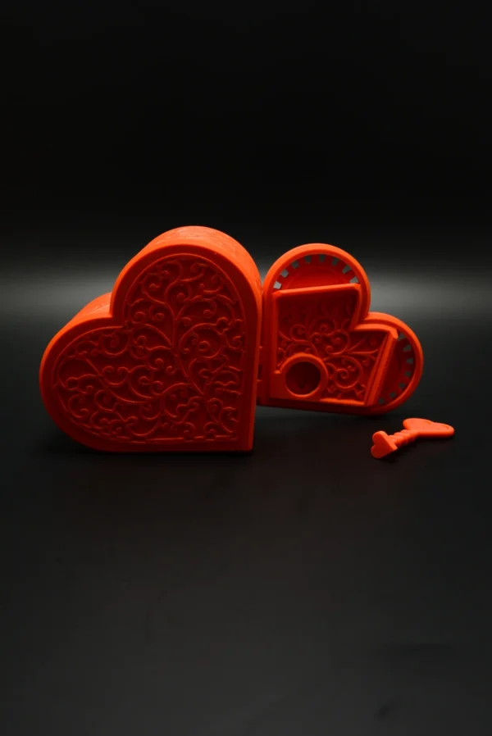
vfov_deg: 49.5
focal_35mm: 39
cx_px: 246
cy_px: 368
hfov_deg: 34.3
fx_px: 798
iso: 800
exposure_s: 1/60
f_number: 4
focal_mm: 26
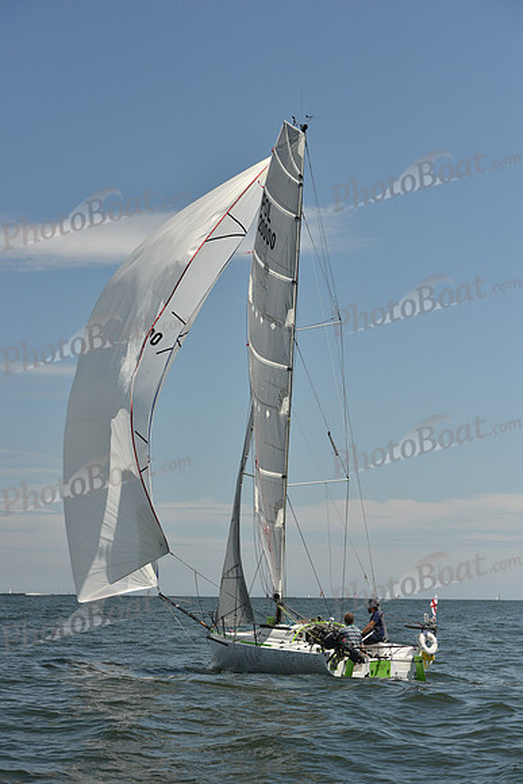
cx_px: 262
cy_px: 392
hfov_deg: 19.5
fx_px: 1524
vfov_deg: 28.8
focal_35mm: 70
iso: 320
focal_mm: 70
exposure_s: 1/2000
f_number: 8
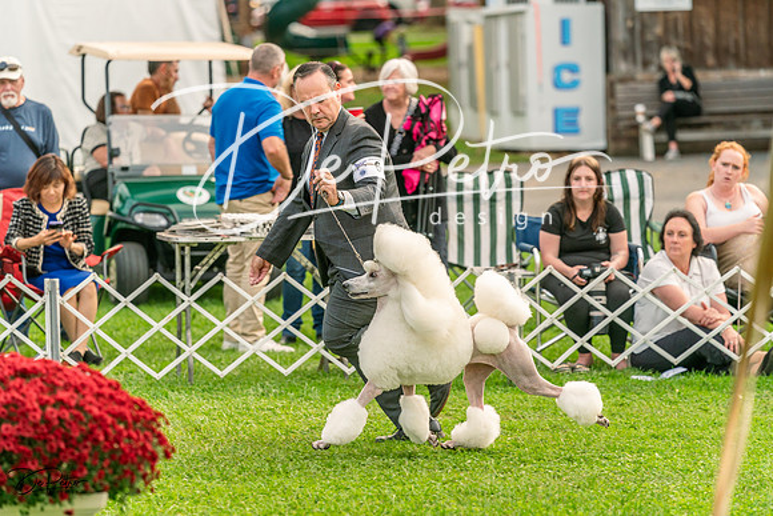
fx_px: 4295
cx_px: 386
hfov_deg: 10.3
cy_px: 258
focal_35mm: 200
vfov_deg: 6.9
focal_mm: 200
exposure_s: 1/640
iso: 640
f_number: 4
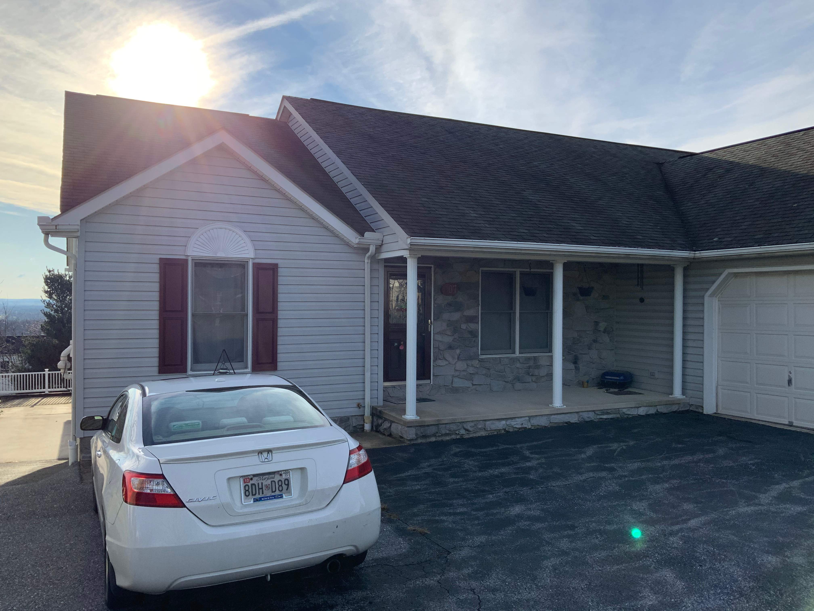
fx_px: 682
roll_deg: +0.1
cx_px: 407
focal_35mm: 29
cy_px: 306
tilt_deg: +0.3
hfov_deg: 61.7
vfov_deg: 48.2
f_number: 1.8
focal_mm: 3
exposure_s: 1/1912
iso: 16
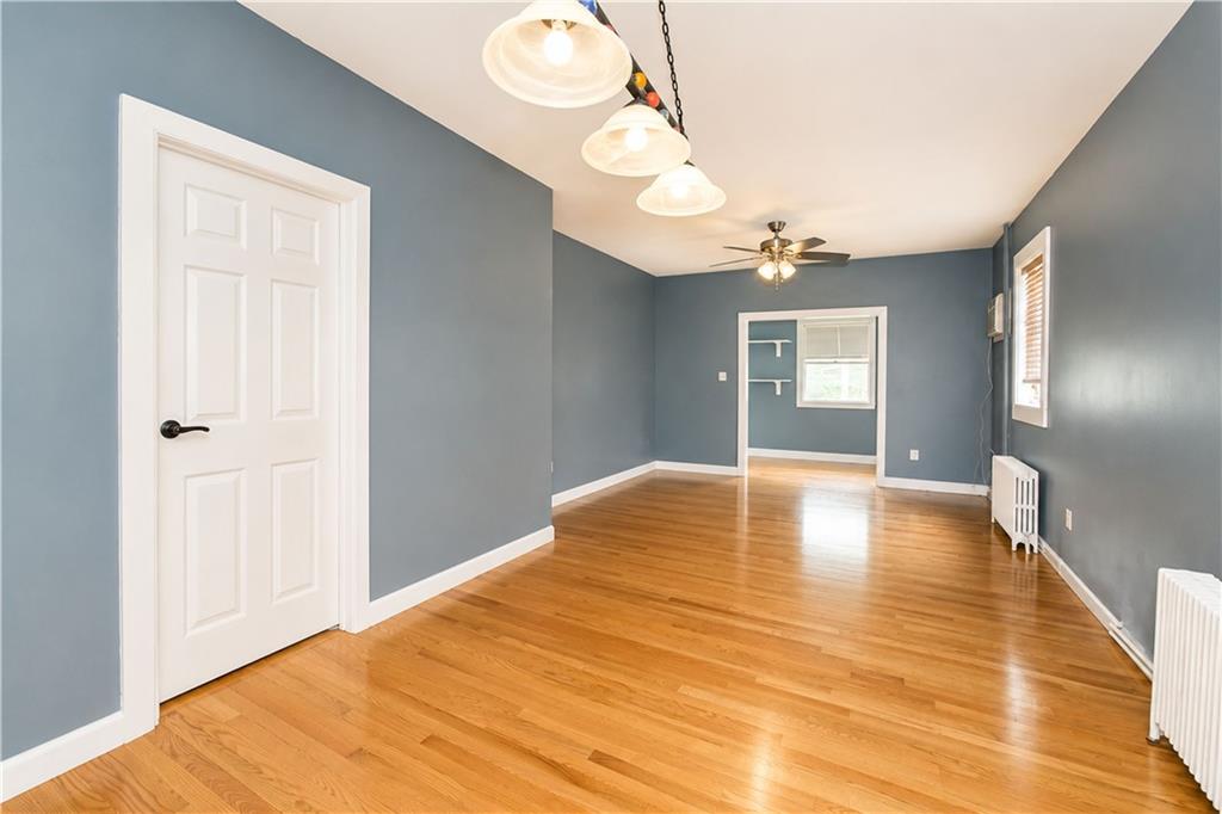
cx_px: 611
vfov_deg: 77.3
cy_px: 407
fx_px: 509
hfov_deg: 100.4
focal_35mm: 15
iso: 2000
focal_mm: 10
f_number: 8
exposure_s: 1/80
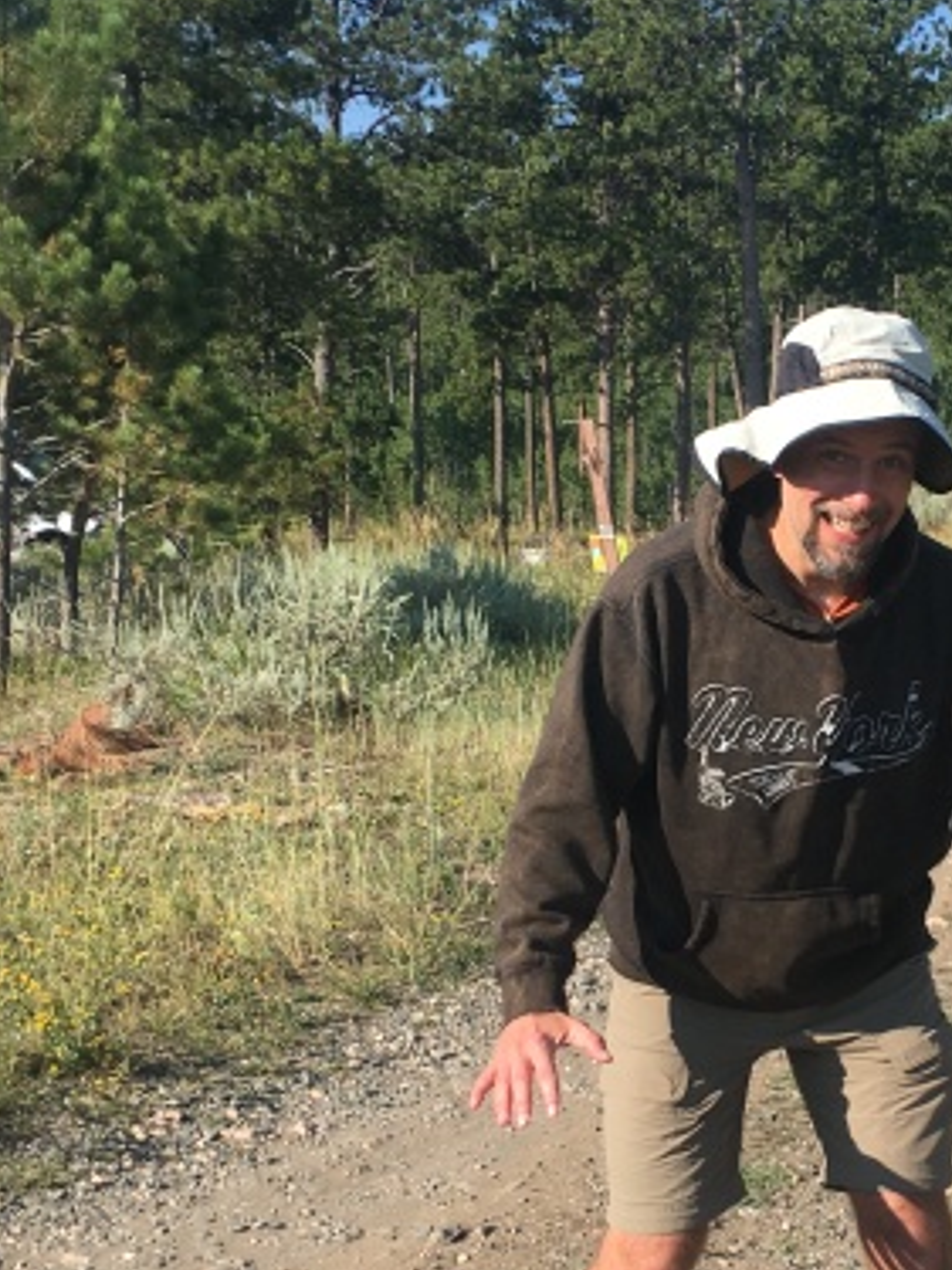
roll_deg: -0.6
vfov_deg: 29.2
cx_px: 796
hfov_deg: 21.9
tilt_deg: -4.9
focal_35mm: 66
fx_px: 2422
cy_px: 821
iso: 25
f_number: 2.2
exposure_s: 1/905
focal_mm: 4.15
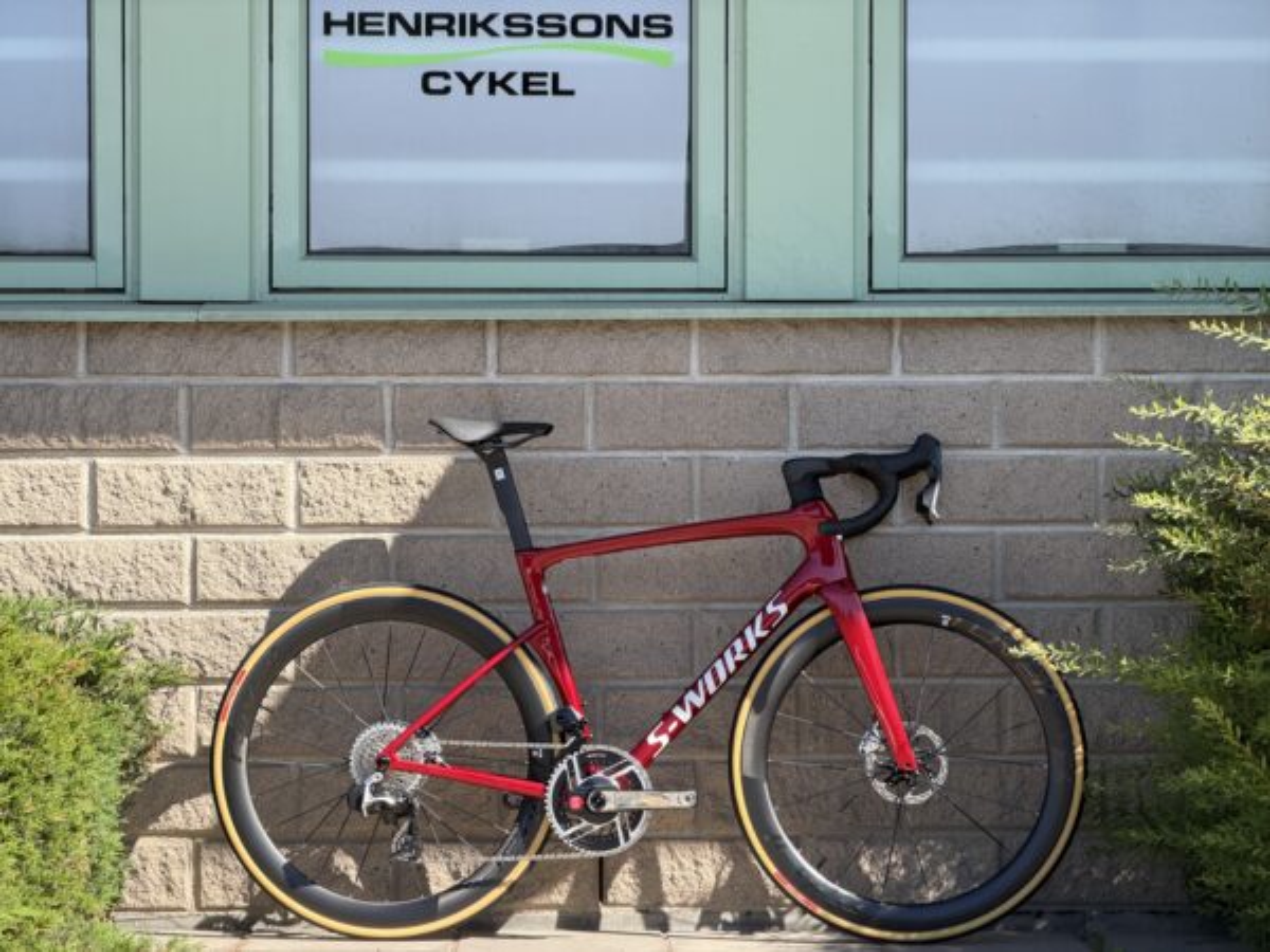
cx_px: 635
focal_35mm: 100
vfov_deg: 14.8
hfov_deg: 19.6
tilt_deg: +0.1
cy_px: 476
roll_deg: +0.0
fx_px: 3669
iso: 50
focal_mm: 16.89
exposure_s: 1/390
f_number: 2.8
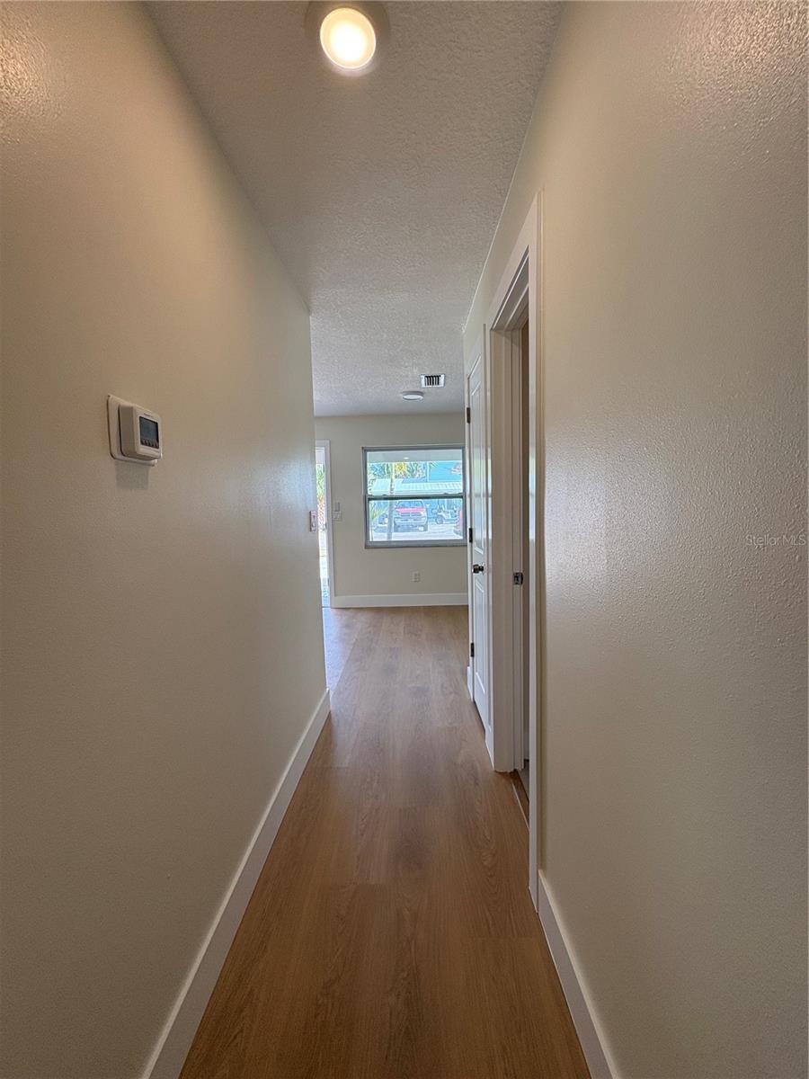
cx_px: 404
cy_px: 540
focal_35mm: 14
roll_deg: +1.2
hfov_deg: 85.7
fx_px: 436
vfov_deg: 102.1
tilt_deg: -2.0
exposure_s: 1/163
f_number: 2.2
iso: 64
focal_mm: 2.22
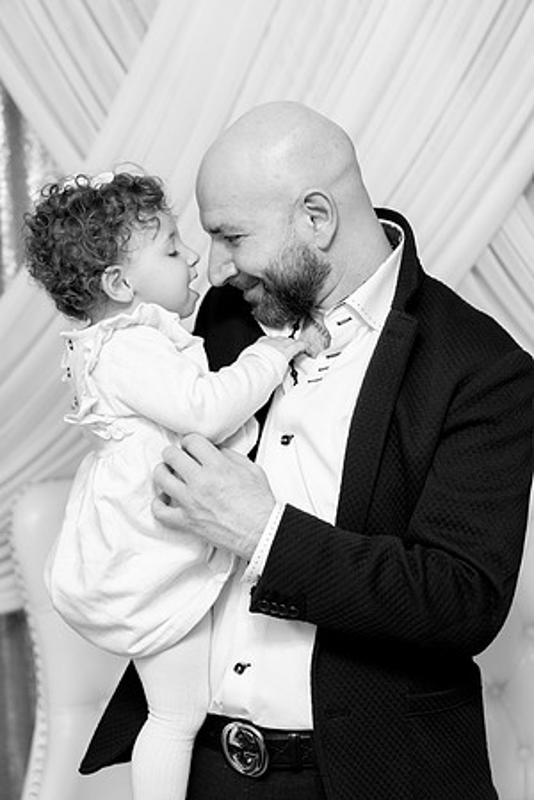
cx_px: 267
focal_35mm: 59
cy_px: 400
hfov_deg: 23.0
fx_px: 1313
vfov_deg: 33.9
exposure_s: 1/160
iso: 1600
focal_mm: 59
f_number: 2.8
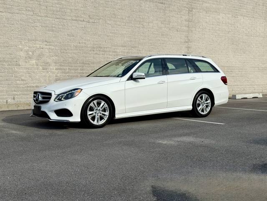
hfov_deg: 39.7
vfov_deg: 30.3
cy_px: 100
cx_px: 134
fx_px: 370
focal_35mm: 48
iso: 64
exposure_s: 1/7143
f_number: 1.78
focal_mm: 6.76
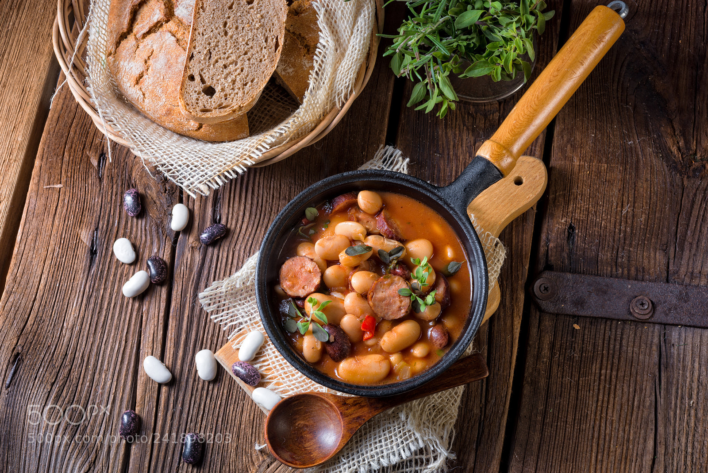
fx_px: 1180
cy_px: 236
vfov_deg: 22.6
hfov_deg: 33.4
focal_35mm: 60
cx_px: 354
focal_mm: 60
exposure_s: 1/160
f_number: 14
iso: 64
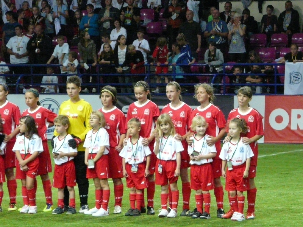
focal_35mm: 196
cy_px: 114
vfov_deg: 7.6
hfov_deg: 10.1
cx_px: 152
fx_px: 1716
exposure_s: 1/125
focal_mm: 25.3
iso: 800
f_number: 3.6
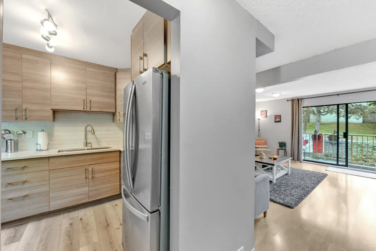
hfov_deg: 104.3
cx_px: 188
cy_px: 126
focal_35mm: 14
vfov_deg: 81.2
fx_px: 146
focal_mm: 14
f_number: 8
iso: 400
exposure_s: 1/6
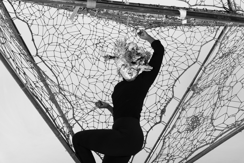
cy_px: 82
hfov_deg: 27.0
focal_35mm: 75
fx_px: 508
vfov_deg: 18.2
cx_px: 122
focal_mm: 50
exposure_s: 1/125
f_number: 7.1
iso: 1250
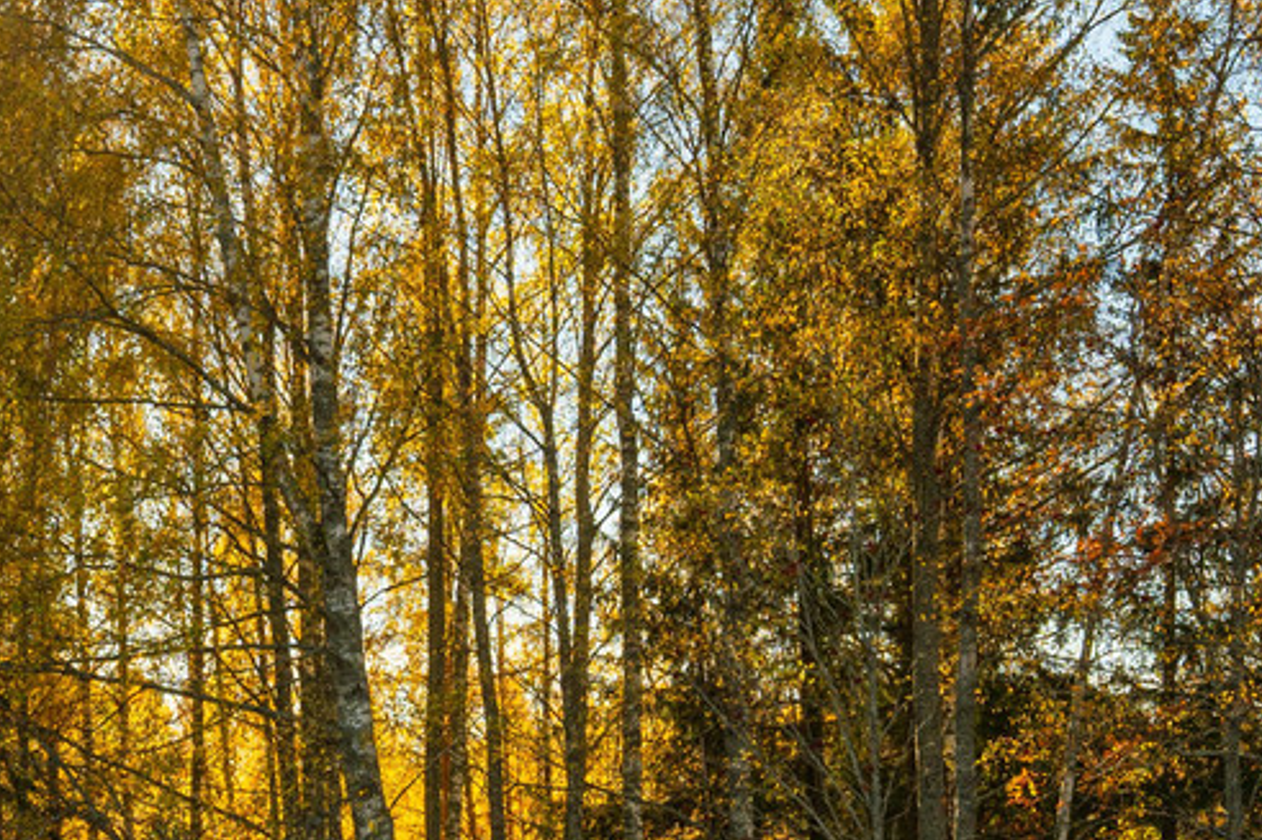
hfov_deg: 30.3
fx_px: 2313
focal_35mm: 66
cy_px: 827
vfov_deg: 20.0
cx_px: 432
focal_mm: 22.5
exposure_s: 1/320
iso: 250
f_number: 10
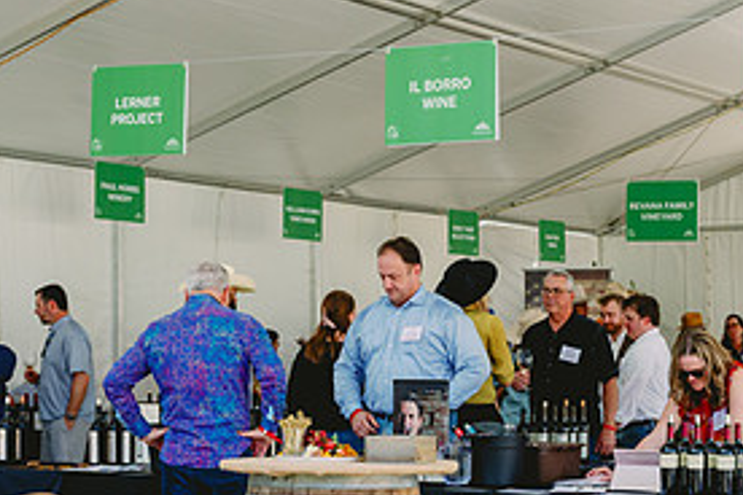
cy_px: 478
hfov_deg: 19.9
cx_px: 627
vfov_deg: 13.4
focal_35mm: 101
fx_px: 2084
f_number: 7.1
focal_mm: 46
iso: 250
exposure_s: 1/100
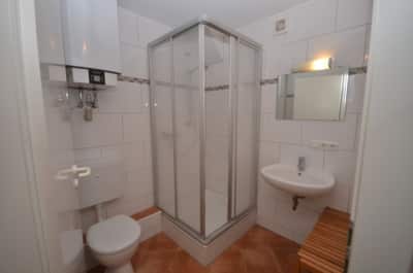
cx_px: 206
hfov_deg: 100.5
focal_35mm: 15
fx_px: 172
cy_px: 136
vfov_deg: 77.1
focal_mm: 10
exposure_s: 1/60
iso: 200
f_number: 5
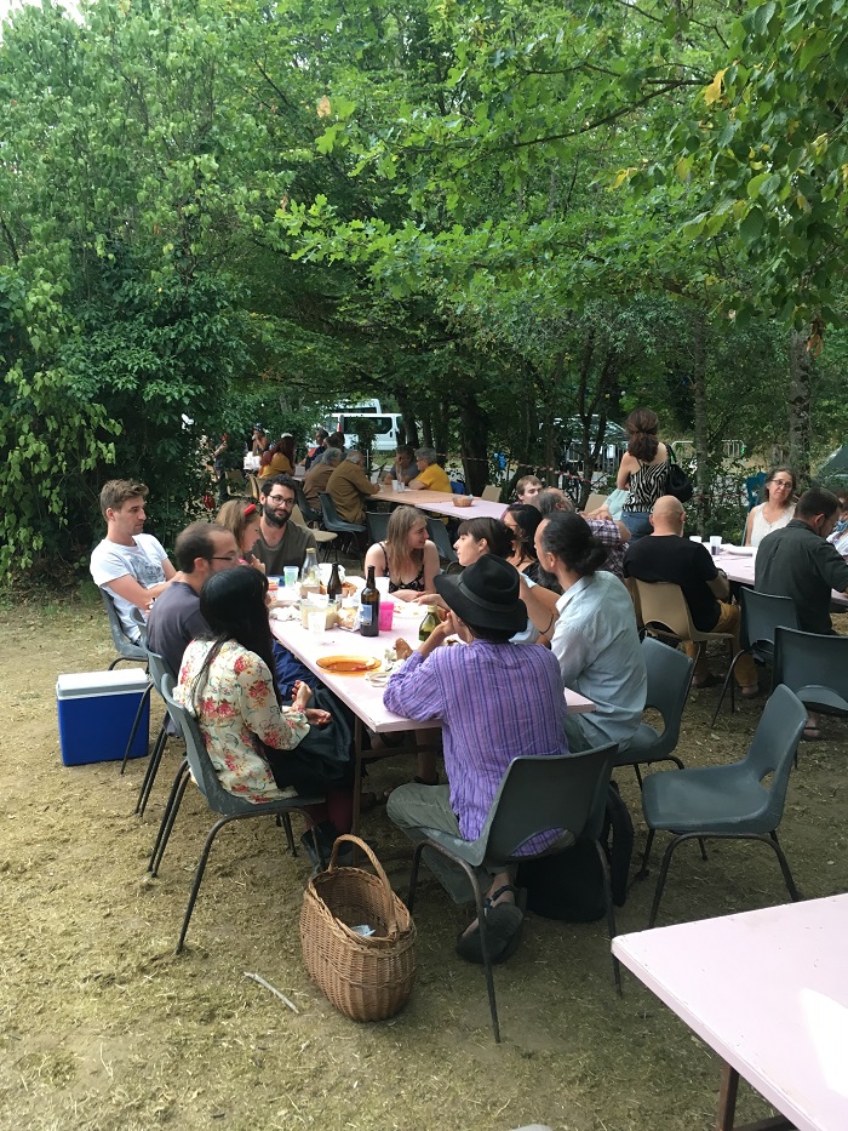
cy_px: 566
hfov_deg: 48.2
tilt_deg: -10.2
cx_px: 424
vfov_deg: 61.7
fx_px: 947
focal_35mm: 29
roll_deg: +0.2
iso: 100
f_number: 2.2
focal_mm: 4.15
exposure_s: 1/33
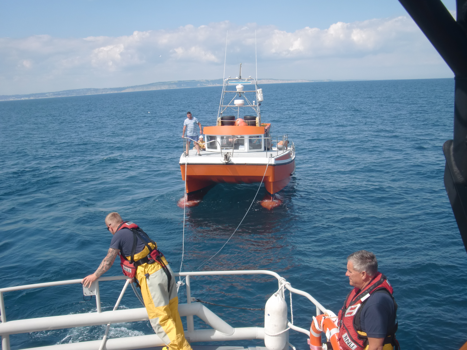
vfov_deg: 37.7
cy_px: 175
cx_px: 234
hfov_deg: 49.0
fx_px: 513
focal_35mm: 38
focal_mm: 6.66
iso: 64
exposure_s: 1/500
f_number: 3.9
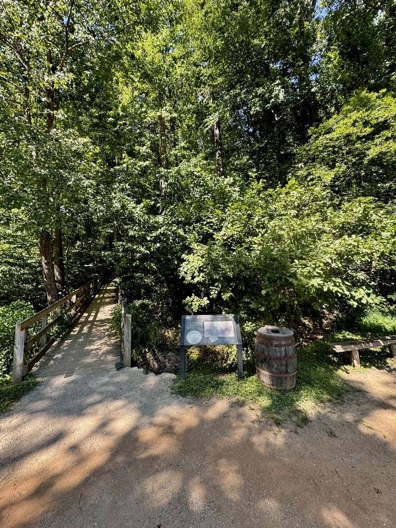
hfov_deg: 85.7
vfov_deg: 102.1
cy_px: 264
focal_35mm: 14
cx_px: 198
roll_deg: +2.0
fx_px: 214
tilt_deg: +5.3
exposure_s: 1/207
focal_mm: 2.22
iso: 40
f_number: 2.2
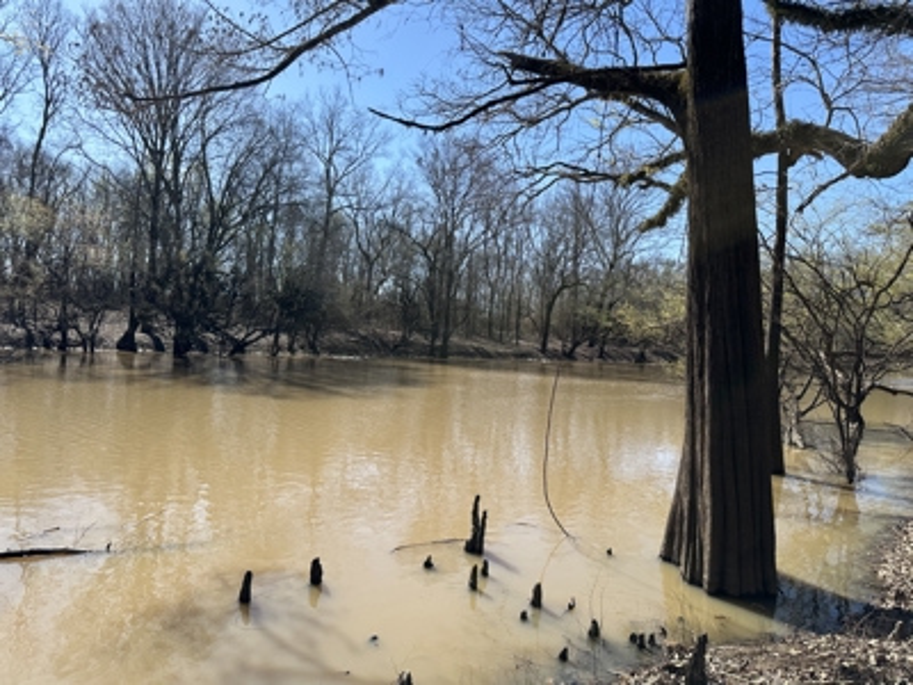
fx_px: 633
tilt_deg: -0.2
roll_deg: -3.3
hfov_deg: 71.6
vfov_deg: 56.8
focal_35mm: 24
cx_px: 456
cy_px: 342
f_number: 1.78
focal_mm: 6.86
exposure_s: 1/2809
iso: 80
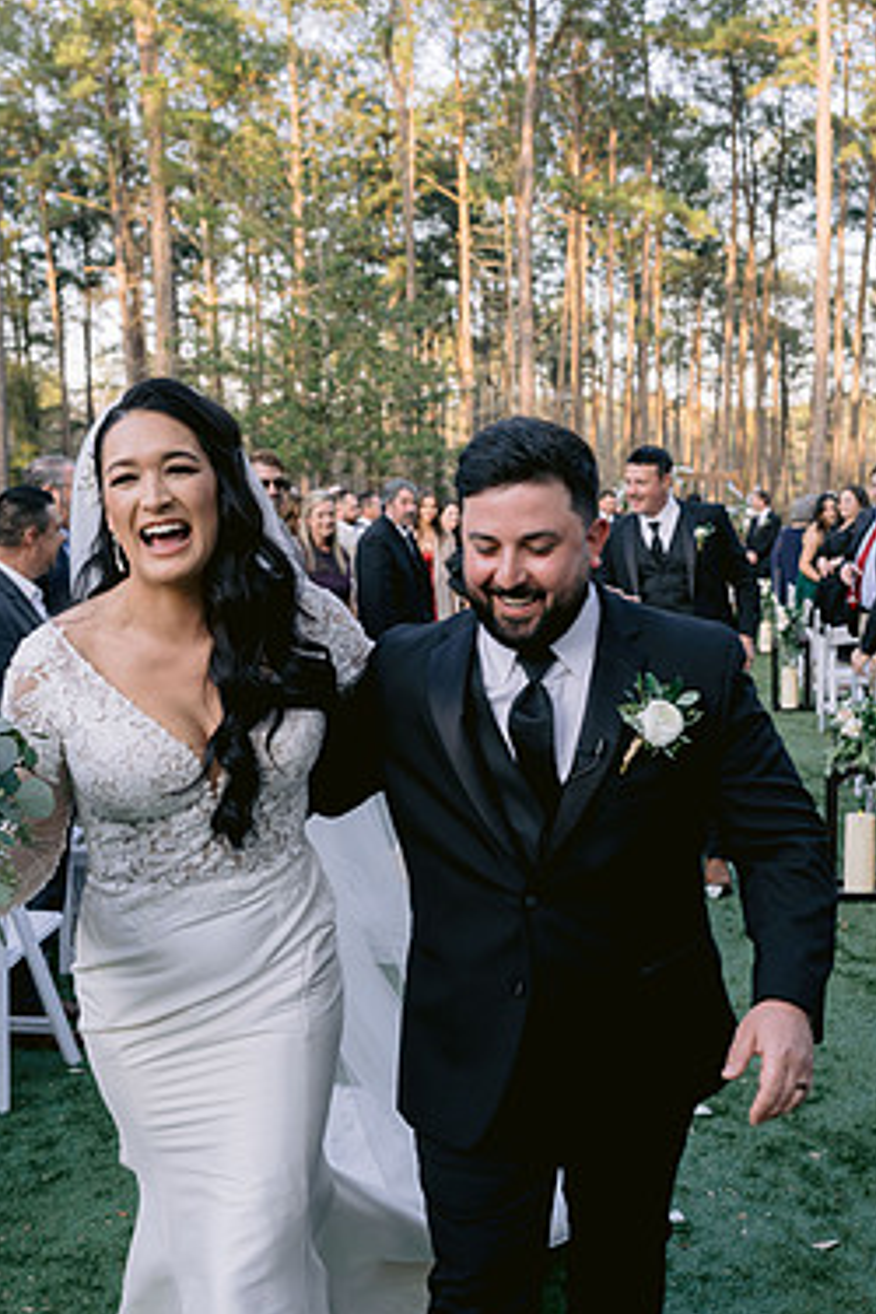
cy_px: 746
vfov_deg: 46.3
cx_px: 378
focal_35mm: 42
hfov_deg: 31.9
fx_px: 1533
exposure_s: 1/200
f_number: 5
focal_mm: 35
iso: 400
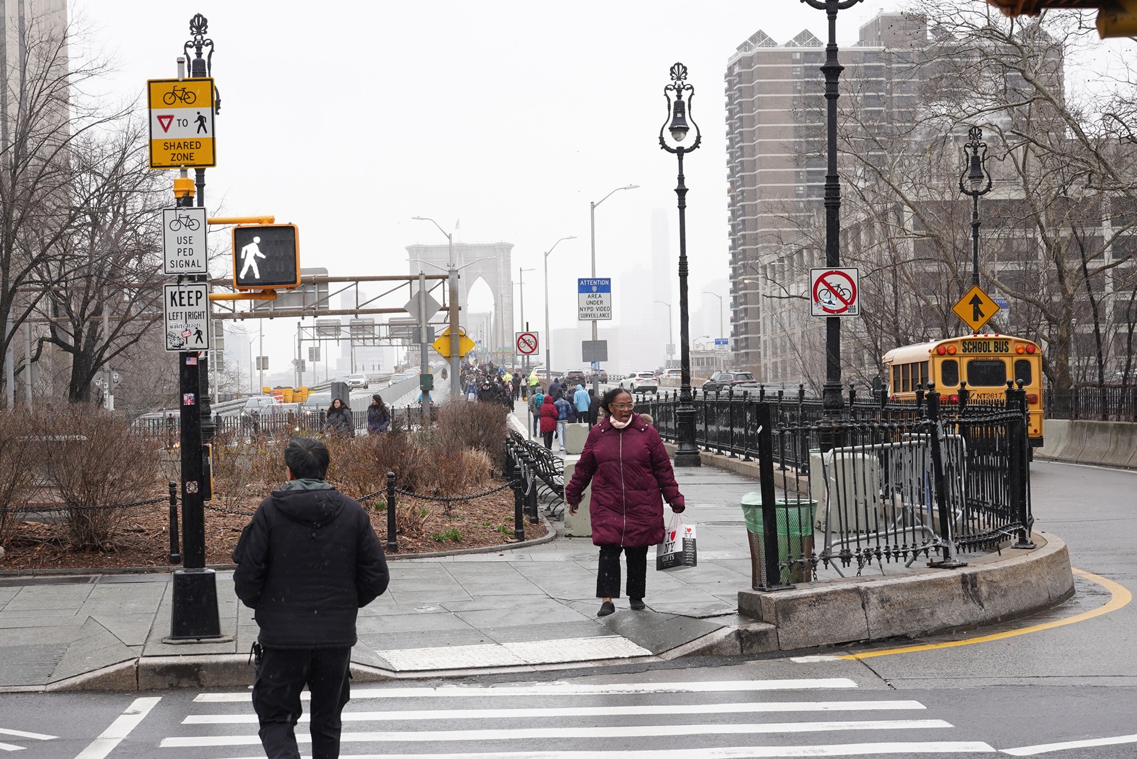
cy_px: 380
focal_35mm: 40
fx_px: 1263
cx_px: 568
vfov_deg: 33.4
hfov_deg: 48.5
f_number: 6.3
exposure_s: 1/125
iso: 320
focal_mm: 40
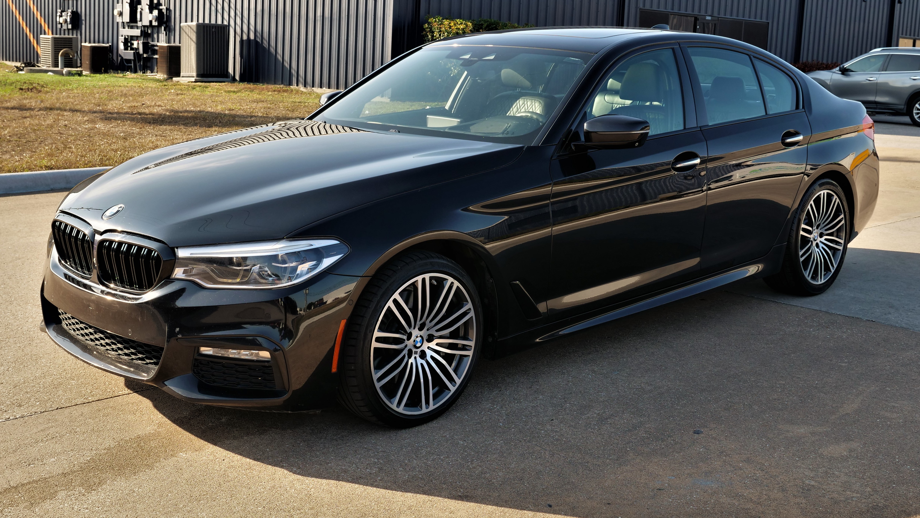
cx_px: 455
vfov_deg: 28.3
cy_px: 201
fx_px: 1025
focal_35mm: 42
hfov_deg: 48.4
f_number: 5
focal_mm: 19
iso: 200
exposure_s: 1/320
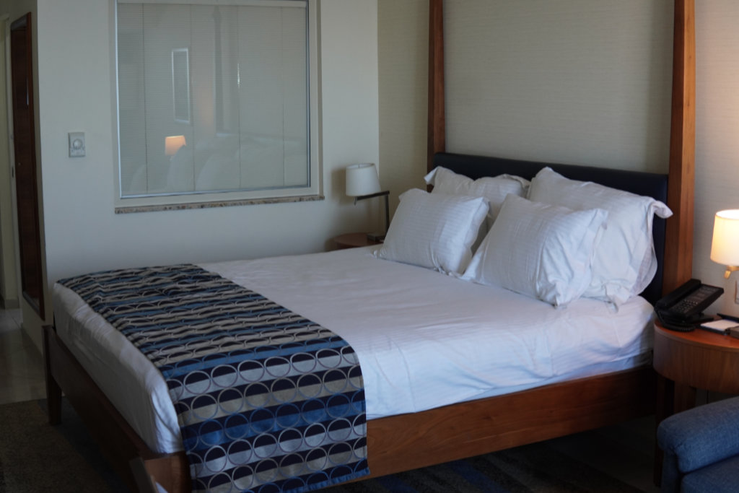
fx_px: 924
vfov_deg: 29.9
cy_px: 246
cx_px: 370
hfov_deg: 43.6
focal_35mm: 45
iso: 640
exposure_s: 1/160
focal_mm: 30
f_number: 4
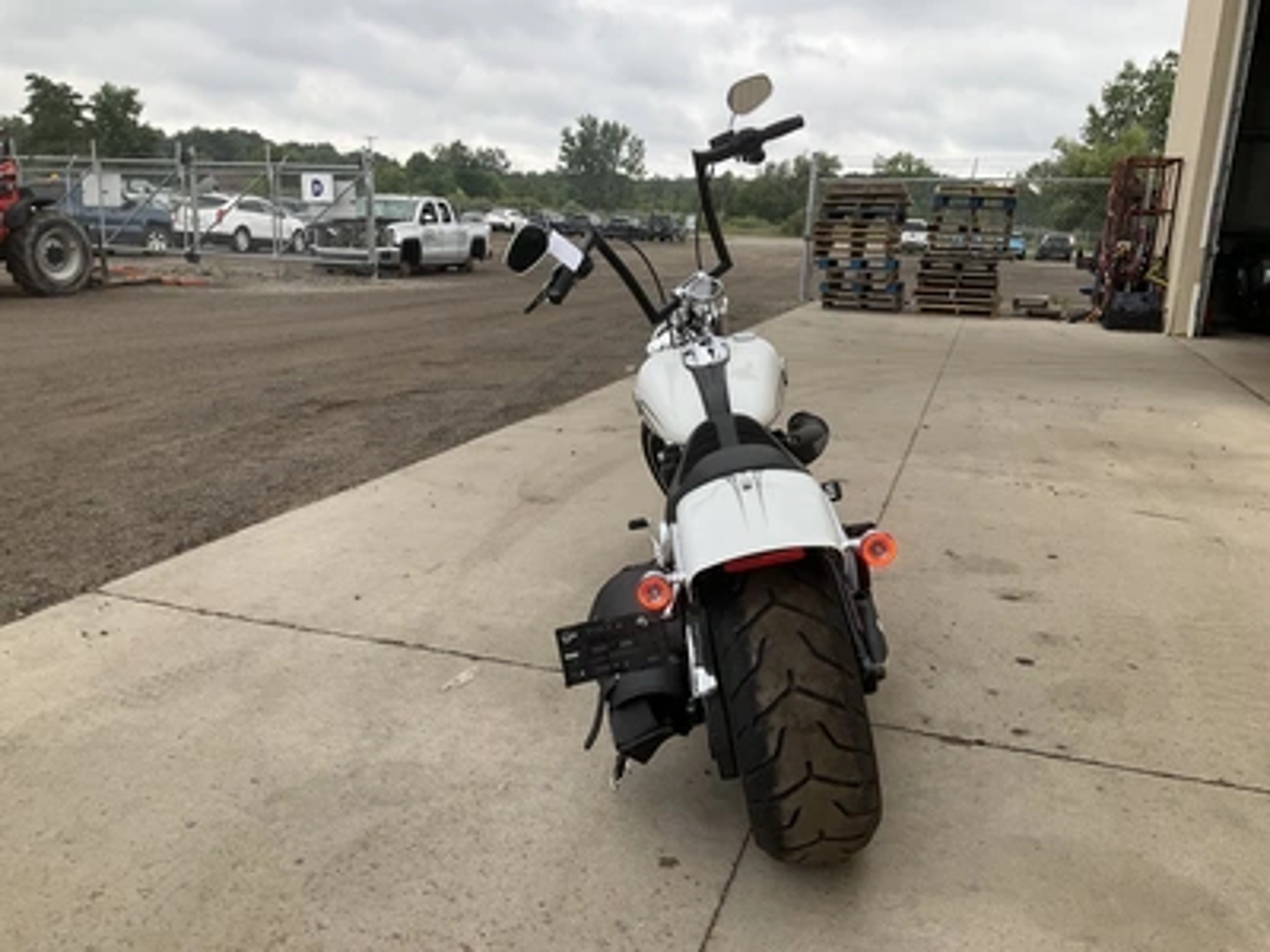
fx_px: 1064
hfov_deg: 61.7
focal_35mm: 29
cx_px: 635
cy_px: 476
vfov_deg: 48.2
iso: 25
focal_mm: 3
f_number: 1.8
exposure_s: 1/351
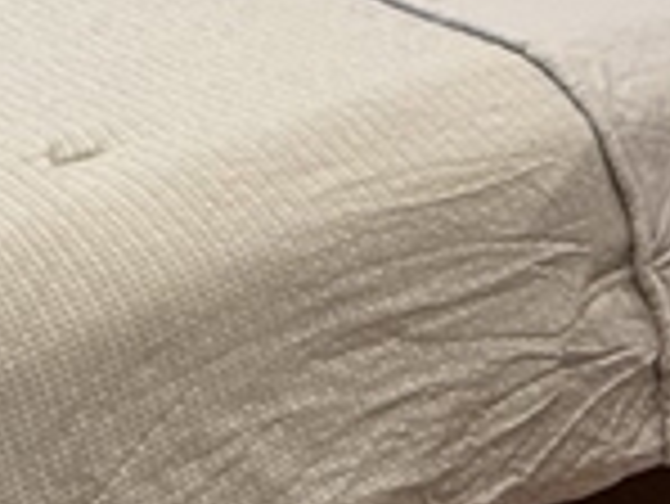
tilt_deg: -16.7
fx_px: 1860
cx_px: 36
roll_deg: -2.0
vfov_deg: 15.0
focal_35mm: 96
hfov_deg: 19.9
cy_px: -81
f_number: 2.2
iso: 320
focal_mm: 2.22
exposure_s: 1/120
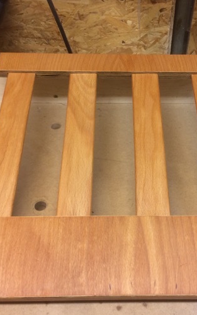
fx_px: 369
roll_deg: -2.0
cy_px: 155
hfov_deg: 29.8
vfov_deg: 46.2
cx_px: 124
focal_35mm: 43
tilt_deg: -44.2
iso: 50
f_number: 2.2
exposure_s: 1/33
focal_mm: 4.15
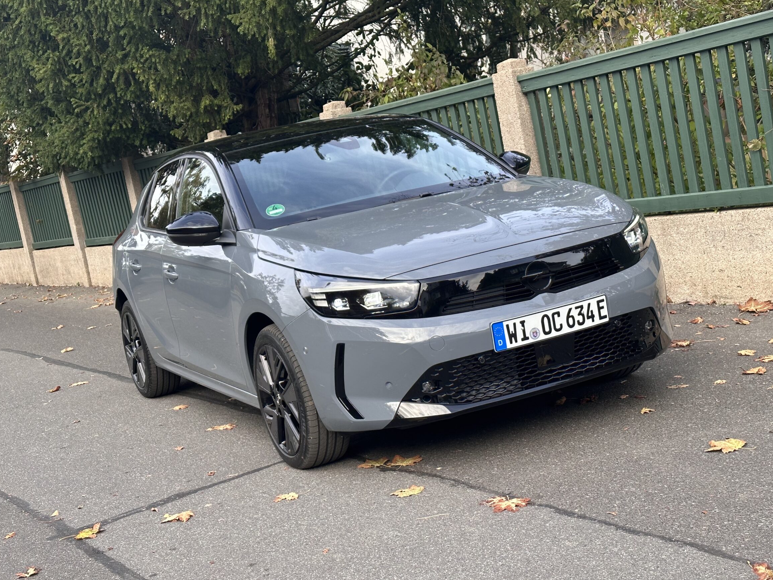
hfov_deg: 36.2
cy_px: 285
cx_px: 374
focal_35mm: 53
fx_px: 1184
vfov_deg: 27.5
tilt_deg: -5.5
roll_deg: +12.1
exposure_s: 1/608
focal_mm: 6.86
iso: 64
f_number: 1.78
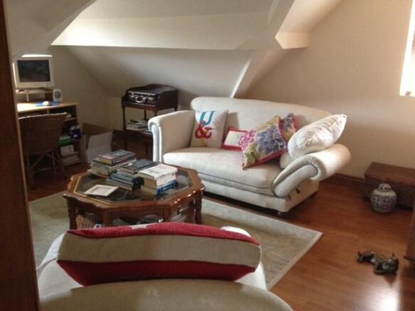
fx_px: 420
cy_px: 156
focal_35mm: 35
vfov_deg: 40.7
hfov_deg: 52.6
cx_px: 208
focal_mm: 4.28
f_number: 2.4
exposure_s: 1/15
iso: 400
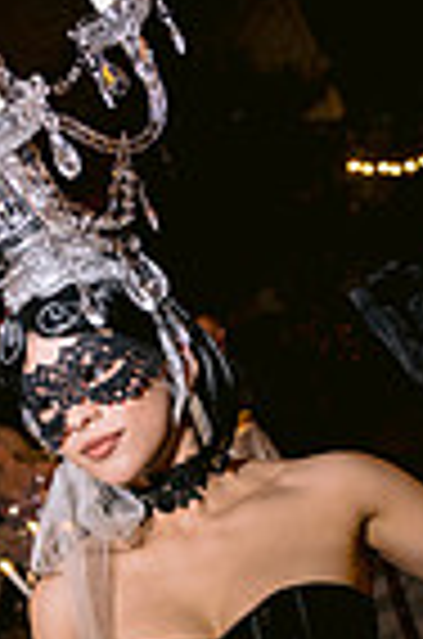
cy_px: 688
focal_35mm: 89
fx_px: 1576
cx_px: 338
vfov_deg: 21.8
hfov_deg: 15.2
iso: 1250
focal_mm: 28
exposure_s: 1/100
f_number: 3.2
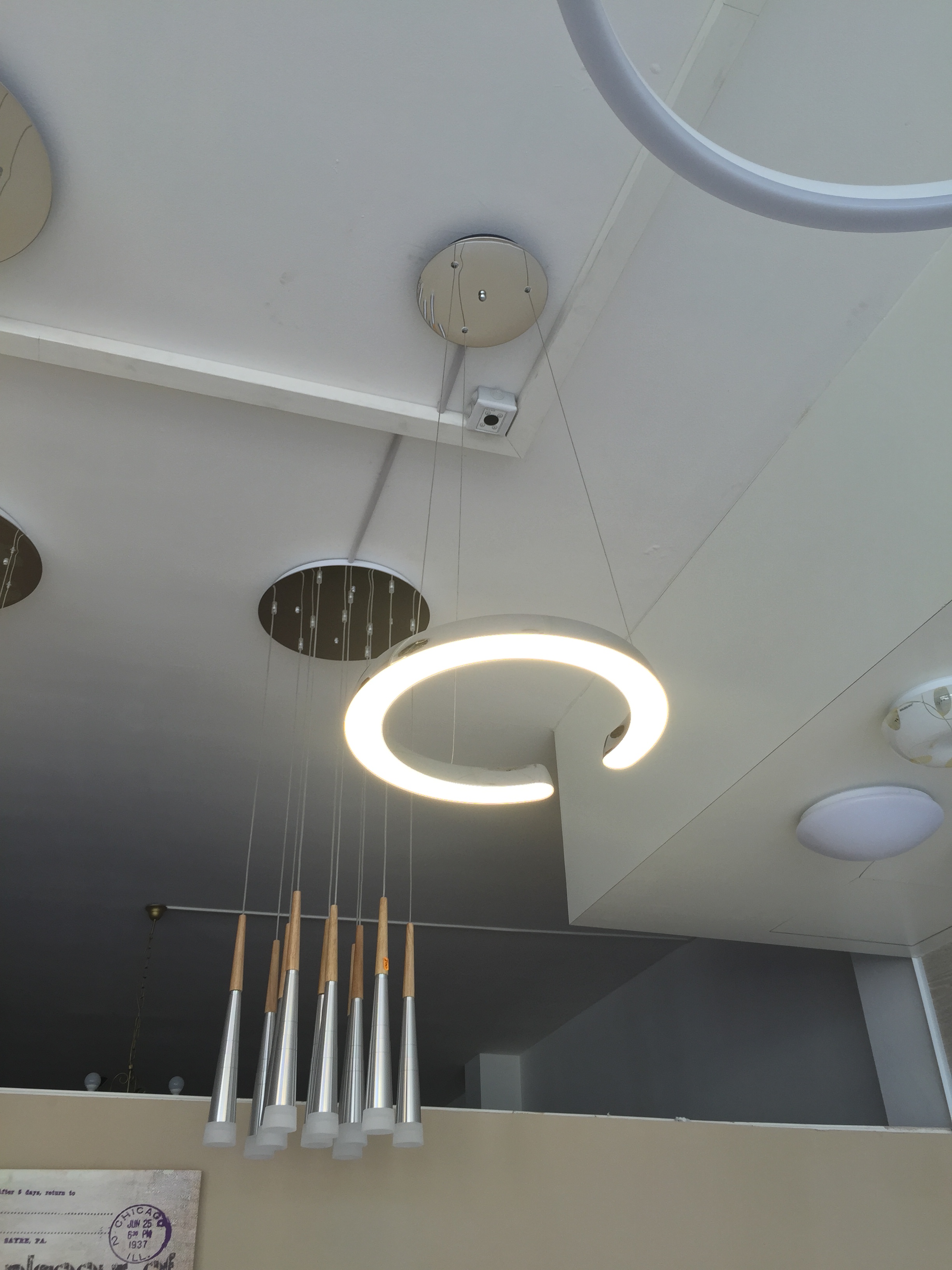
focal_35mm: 29
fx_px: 1063
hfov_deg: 48.2
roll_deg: +0.3
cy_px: 635
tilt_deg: +36.1
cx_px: 476
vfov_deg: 61.7
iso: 32
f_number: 2.2
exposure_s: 1/50
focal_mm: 4.15
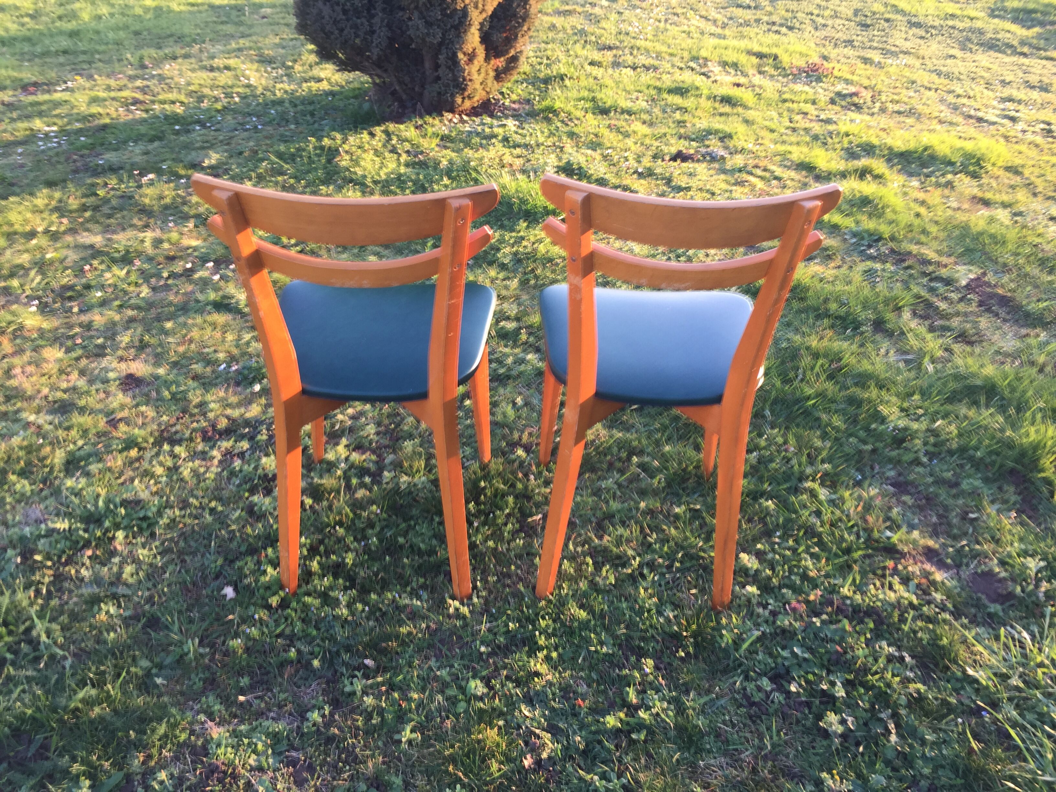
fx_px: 885
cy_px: 396
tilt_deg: -31.3
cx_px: 528
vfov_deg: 48.2
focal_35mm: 29
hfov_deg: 61.7
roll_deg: -1.6
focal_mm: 4.15
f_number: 2.2
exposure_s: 1/50
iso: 32
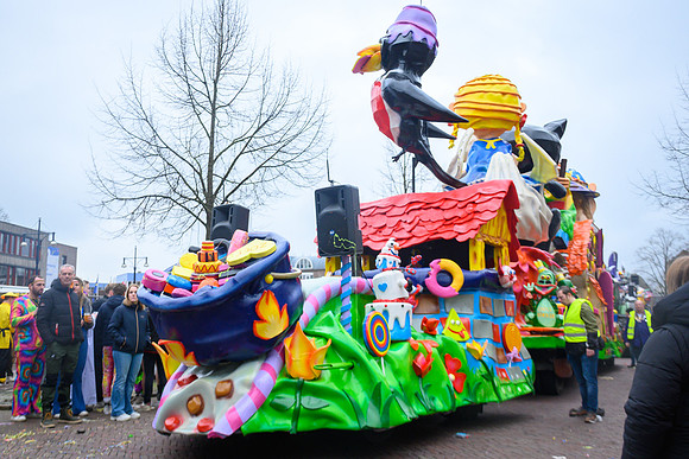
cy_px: 230
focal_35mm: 34
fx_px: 658
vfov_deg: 38.5
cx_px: 344
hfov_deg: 55.3
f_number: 5
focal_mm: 22
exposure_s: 1/400
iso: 400
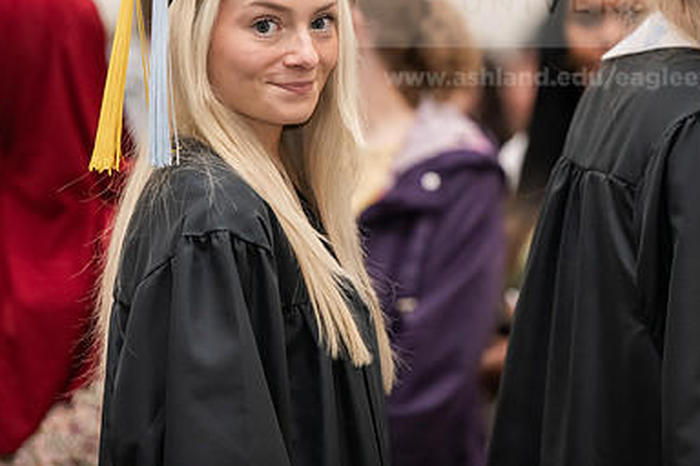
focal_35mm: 272
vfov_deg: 5.1
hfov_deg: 7.6
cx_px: 301
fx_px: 5288
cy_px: 116
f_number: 3.2
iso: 2500
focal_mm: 180
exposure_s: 1/200
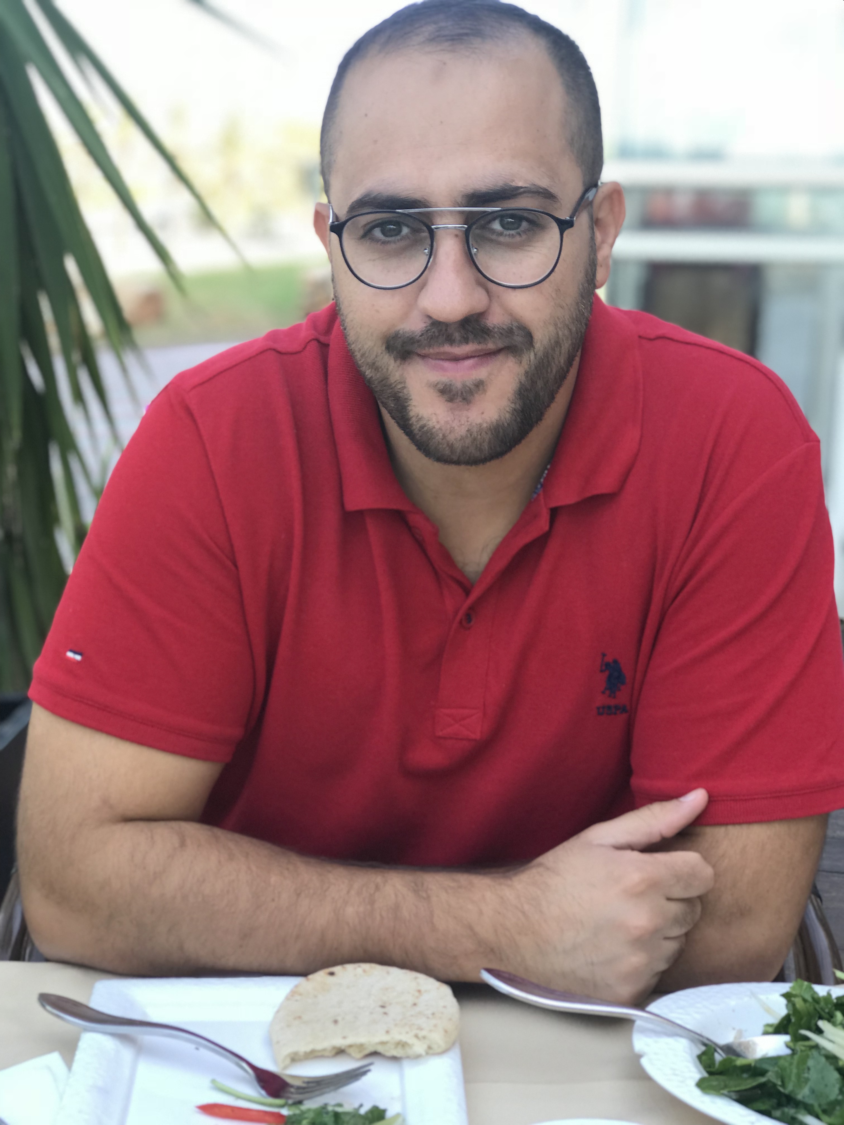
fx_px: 1853
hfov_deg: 25.7
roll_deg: -2.1
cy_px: 562
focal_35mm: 57
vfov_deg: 33.8
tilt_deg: -10.0
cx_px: 422
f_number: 2.8
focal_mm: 6.6
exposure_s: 1/100
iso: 32
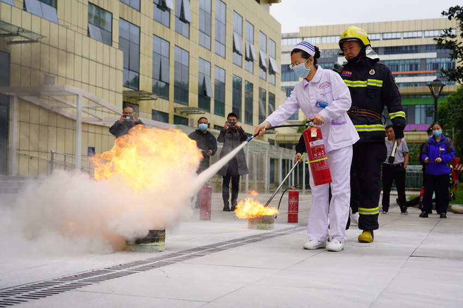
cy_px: 154
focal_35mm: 52
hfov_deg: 38.2
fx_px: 668
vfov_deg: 26.0
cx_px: 232
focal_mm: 52
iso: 100
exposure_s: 1/160
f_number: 5
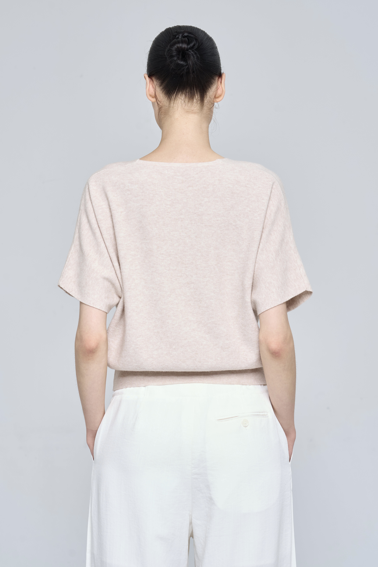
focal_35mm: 85
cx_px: 189
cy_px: 284
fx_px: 1339
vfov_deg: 23.9
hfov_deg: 16.1
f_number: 8
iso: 200
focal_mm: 85
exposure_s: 1/125
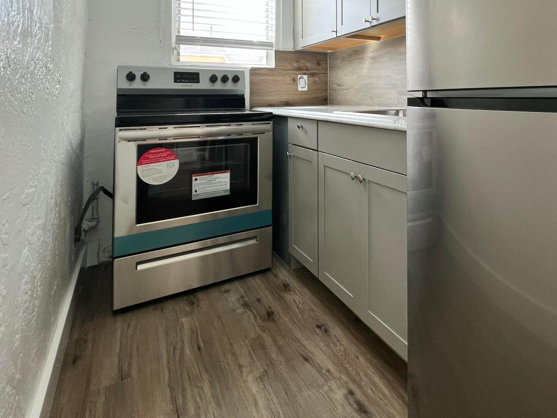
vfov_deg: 58.6
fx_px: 338
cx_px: 364
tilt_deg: +1.0
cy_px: 84
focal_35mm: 21
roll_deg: +0.2
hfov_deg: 76.9
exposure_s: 1/99
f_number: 1.8
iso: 64
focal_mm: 1.57
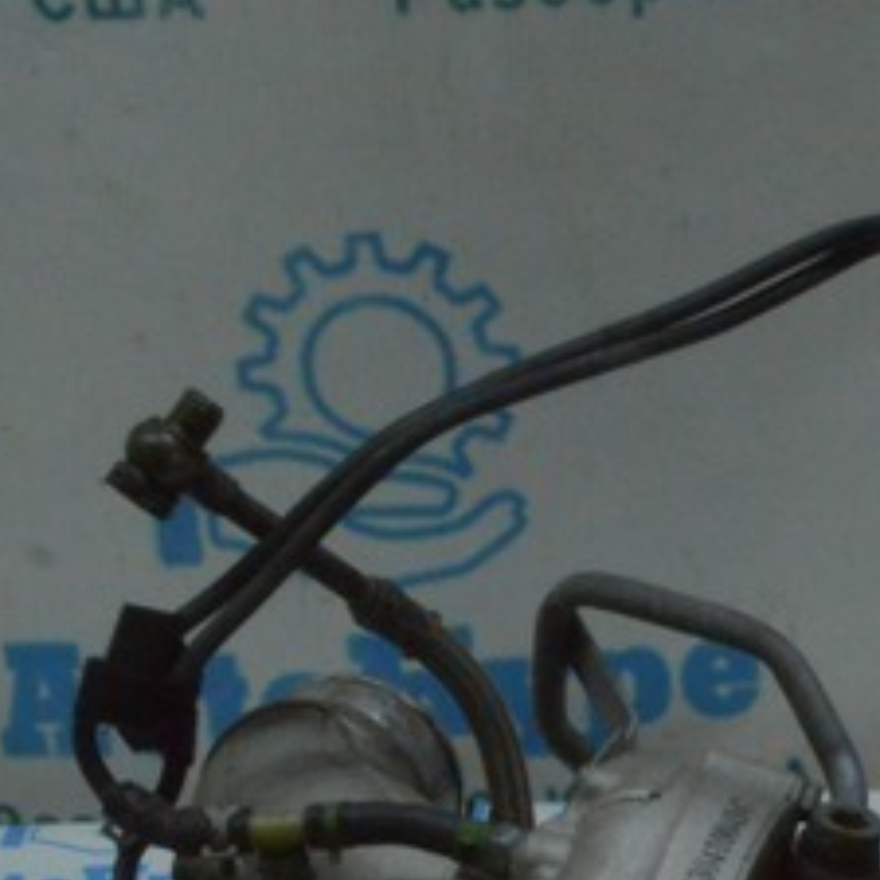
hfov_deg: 14.7
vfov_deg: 14.6
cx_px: 943
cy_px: 1038
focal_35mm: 116
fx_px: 3336
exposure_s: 1/40
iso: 2500
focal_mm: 20
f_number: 25
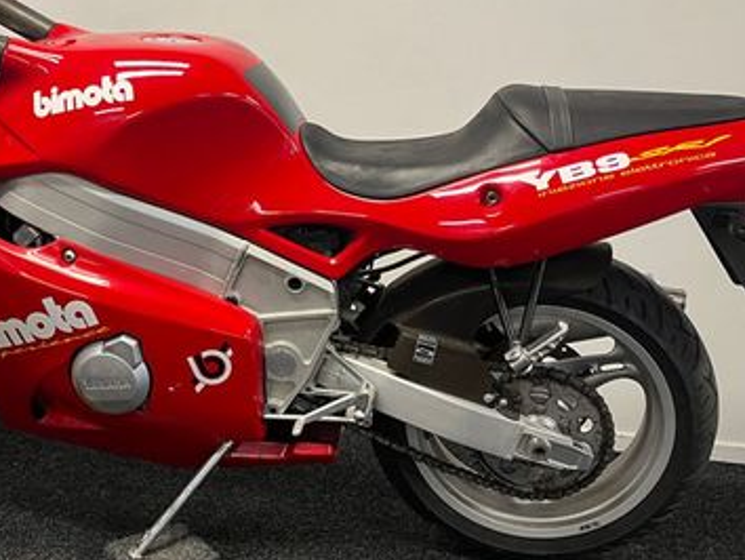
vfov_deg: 30.9
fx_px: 1012
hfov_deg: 39.9
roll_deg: -0.9
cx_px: 244
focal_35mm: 47
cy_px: 261
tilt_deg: -12.3
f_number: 1.6
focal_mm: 5.1
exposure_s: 1/50
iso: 100
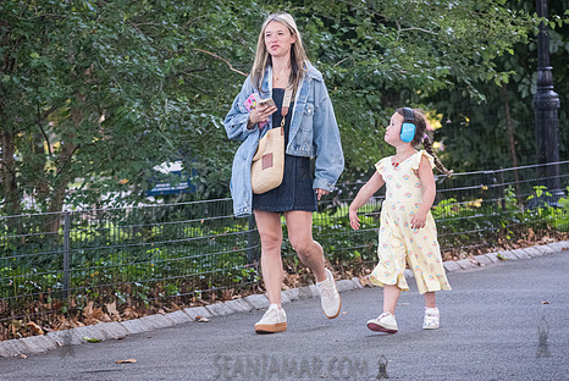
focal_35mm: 203
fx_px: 3213
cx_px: 304
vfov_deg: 6.8
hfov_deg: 10.1
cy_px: 157
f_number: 5
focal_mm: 135
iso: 4000
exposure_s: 1/200
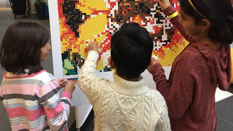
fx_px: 198
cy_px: 44
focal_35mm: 32
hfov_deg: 61.0
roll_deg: +2.0
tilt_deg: -15.8
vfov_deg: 36.3
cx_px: 116
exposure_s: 1/30
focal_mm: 4.15
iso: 160
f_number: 2.2
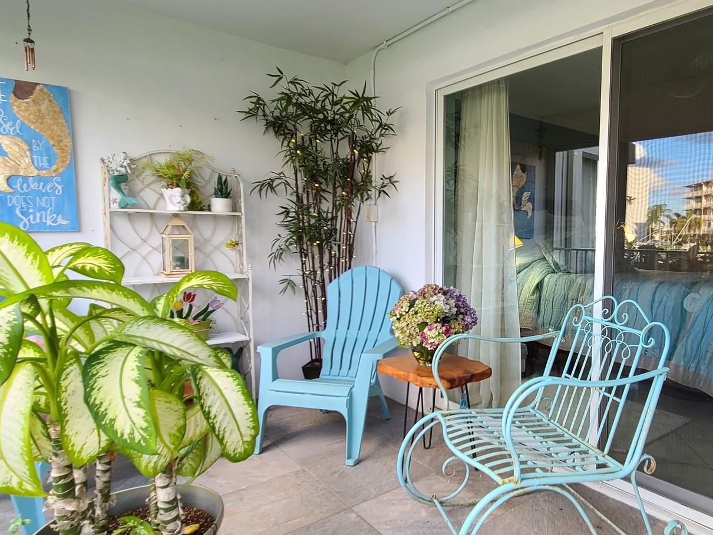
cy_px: 270
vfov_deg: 61.1
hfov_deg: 74.9
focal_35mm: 22
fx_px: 453
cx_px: 452
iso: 100
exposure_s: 1/60
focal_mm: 2.2
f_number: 2.2
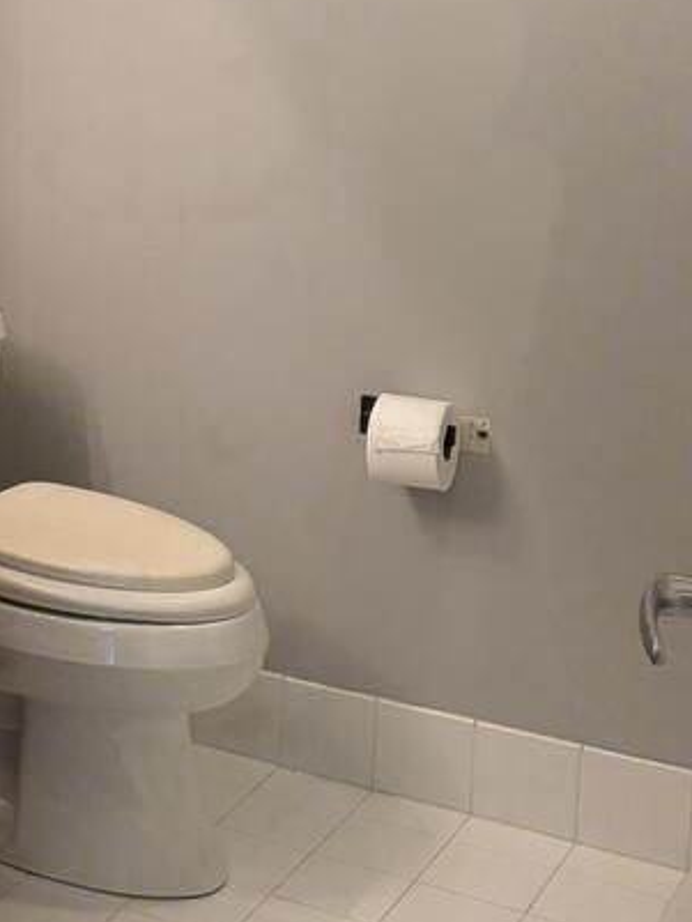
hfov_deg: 19.4
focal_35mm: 70
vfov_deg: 27.6
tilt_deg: -10.6
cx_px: -214
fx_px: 1865
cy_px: 287
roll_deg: +1.1
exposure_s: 1/120
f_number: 1.6
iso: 200
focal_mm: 5.96
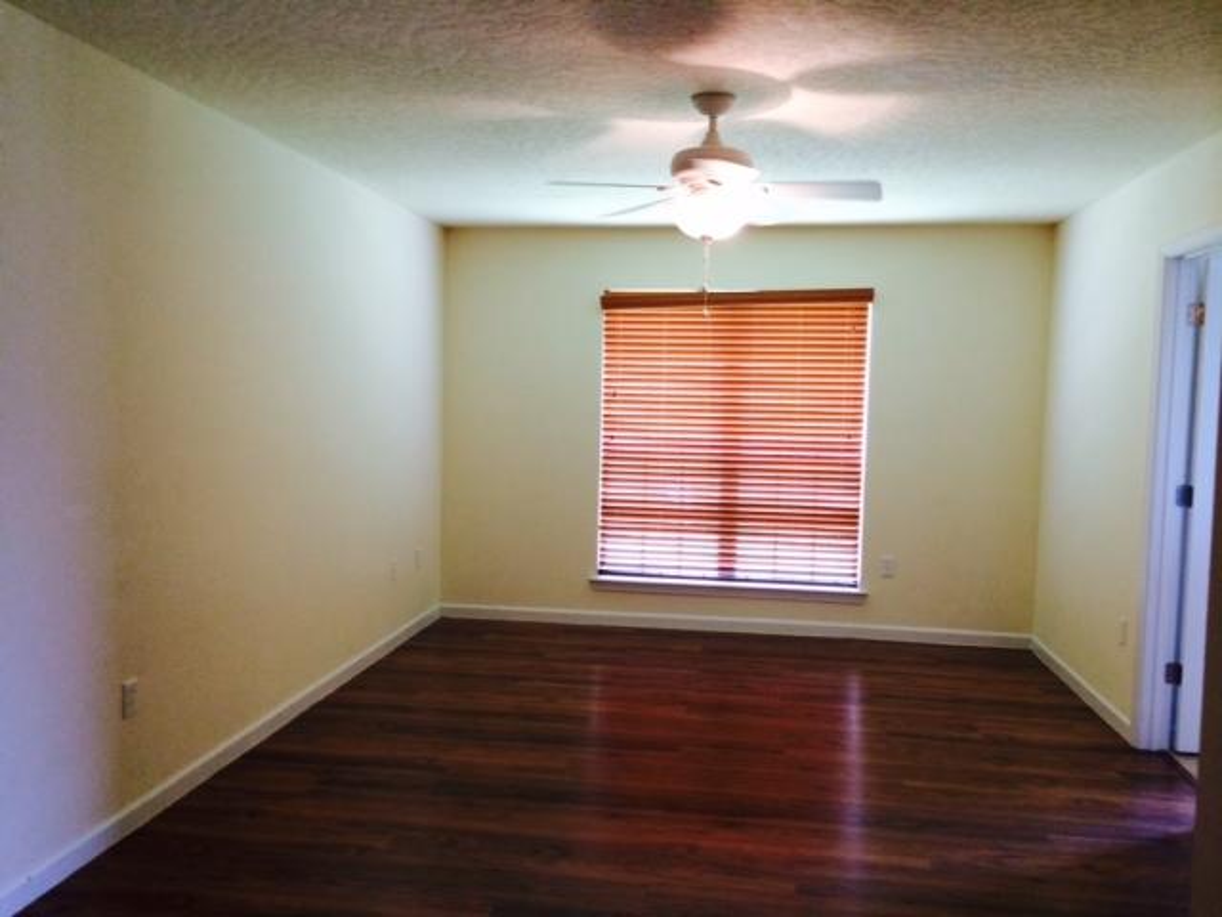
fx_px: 1059
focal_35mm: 30
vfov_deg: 46.8
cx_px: 611
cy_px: 458
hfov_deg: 60.0
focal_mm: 4.12
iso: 125
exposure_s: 1/30
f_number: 2.2
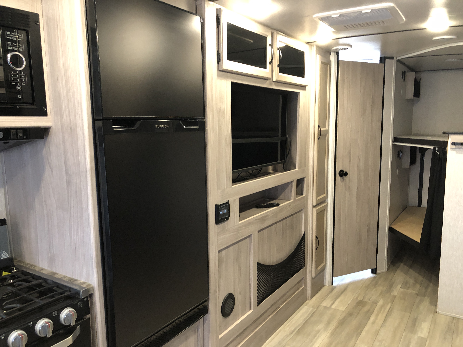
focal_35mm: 28
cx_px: 232
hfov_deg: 63.4
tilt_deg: -8.8
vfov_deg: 49.7
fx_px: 375
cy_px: 174
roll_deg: +1.3
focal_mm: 3.99
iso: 100
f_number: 1.8
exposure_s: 1/15
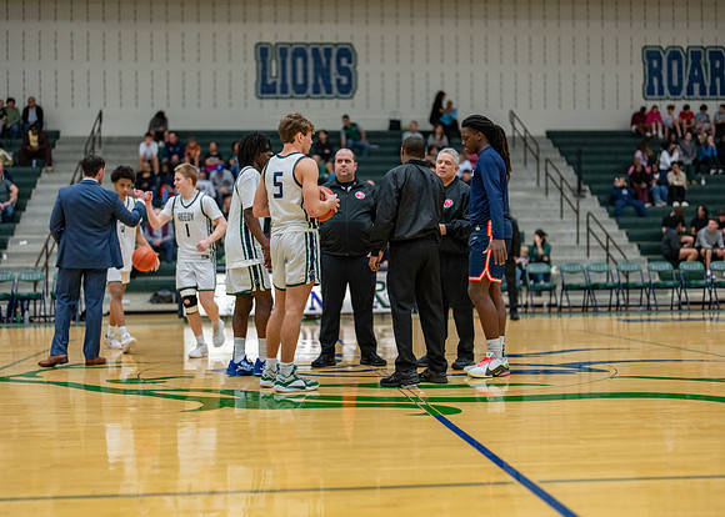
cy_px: 258
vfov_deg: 26.6
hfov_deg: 36.7
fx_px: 1093
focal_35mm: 53
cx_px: 362
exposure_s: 1/1000
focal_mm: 50
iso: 800
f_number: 1.2
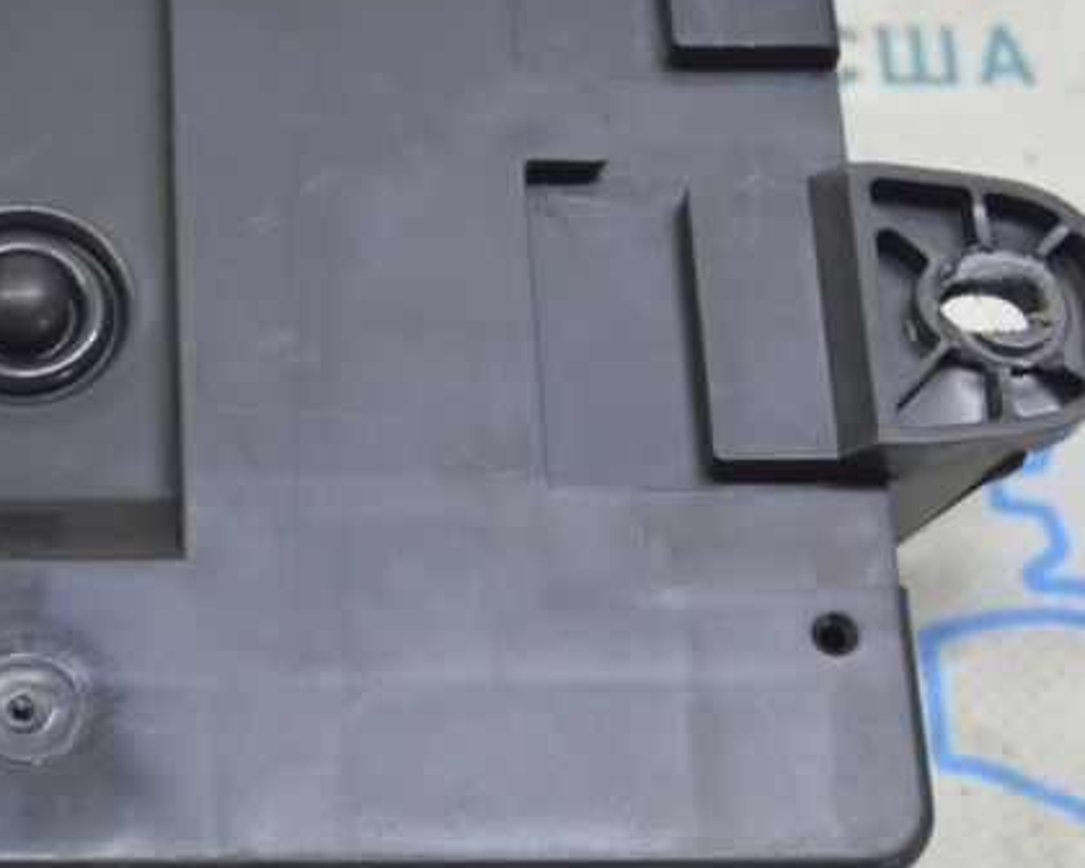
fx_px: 3308
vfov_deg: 14.9
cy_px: 559
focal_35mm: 103
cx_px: -93
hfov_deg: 18.0
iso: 400
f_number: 5.6
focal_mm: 30
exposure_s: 1/20
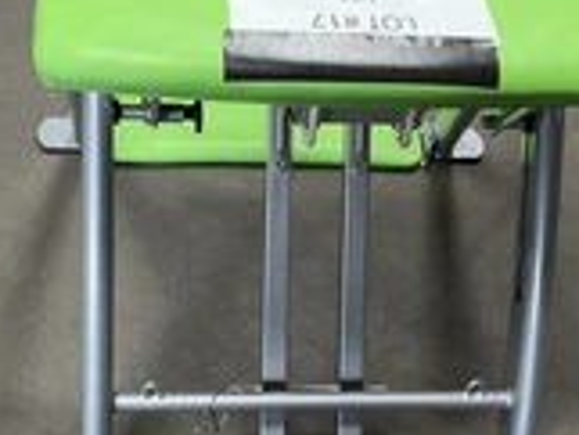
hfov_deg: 27.0
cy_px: 183
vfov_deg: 20.5
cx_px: 277
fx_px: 1205
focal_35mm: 72
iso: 200
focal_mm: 3
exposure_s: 1/40
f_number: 1.8
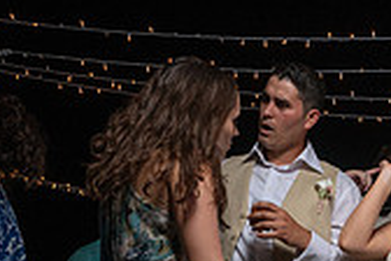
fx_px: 684
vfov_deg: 19.0
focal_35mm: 63
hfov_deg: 28.9
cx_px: 430
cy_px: 390
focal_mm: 17
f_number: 5.6
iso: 2000
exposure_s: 1/250
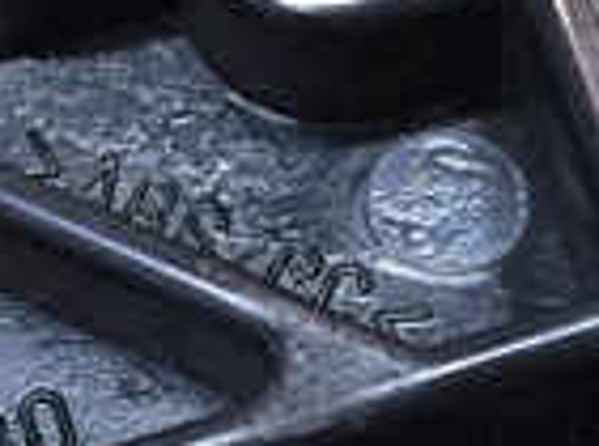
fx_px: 2278
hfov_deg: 14.7
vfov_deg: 10.7
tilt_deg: -52.5
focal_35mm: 132
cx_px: 603
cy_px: 731
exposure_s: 1/33
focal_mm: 4.15
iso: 125
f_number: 2.2
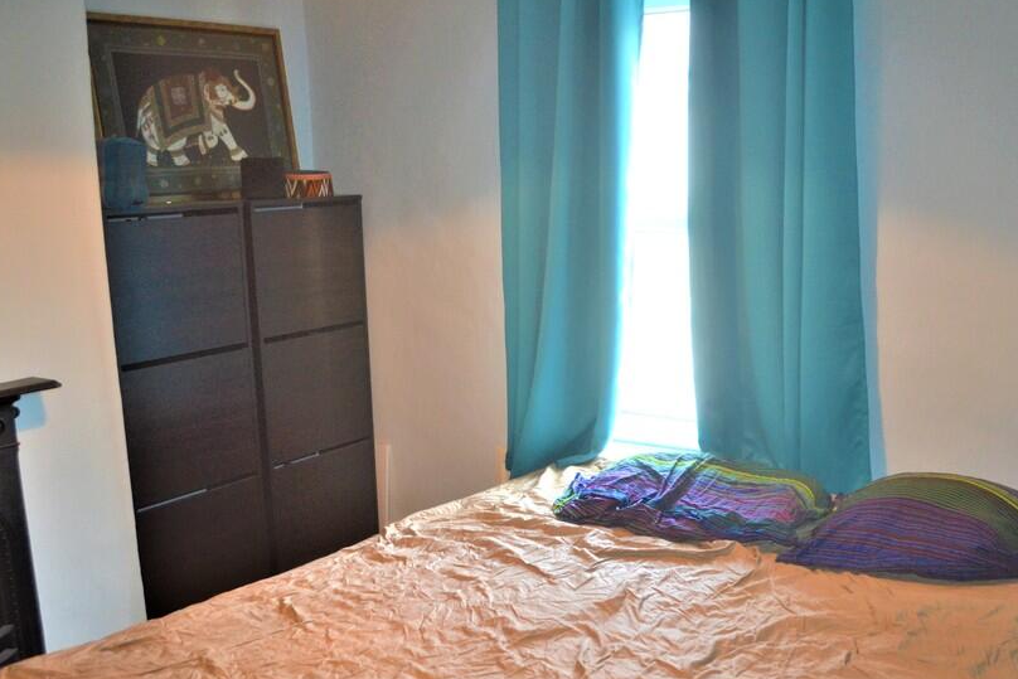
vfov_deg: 35.0
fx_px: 1075
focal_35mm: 38
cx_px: 615
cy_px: 395
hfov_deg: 50.3
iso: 560
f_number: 3.8
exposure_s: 1/60
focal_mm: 20
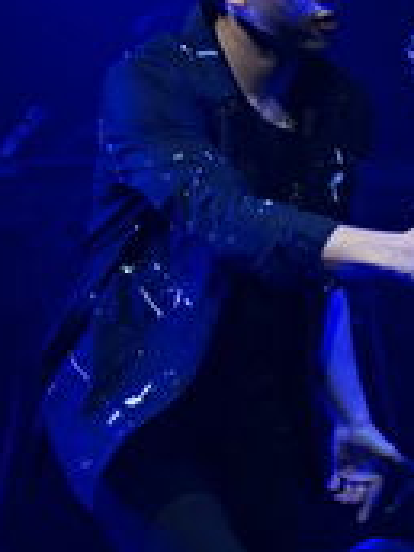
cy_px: 170
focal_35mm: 151
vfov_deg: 13.1
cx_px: 799
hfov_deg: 9.3
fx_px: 2408
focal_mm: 45
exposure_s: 1/125
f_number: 5.6
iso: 1000
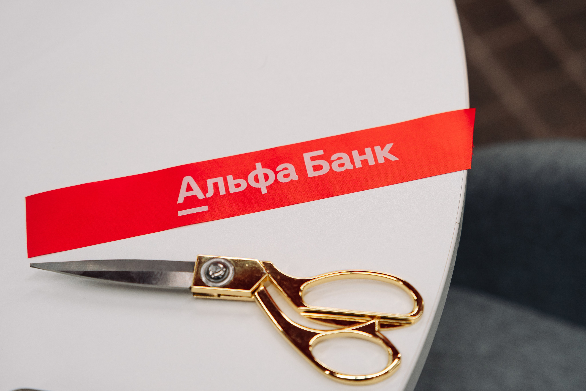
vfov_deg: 17.2
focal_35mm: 80
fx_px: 1294
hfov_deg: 25.5
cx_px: 316
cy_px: 185
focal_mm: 70
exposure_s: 1/125
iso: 250
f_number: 3.5
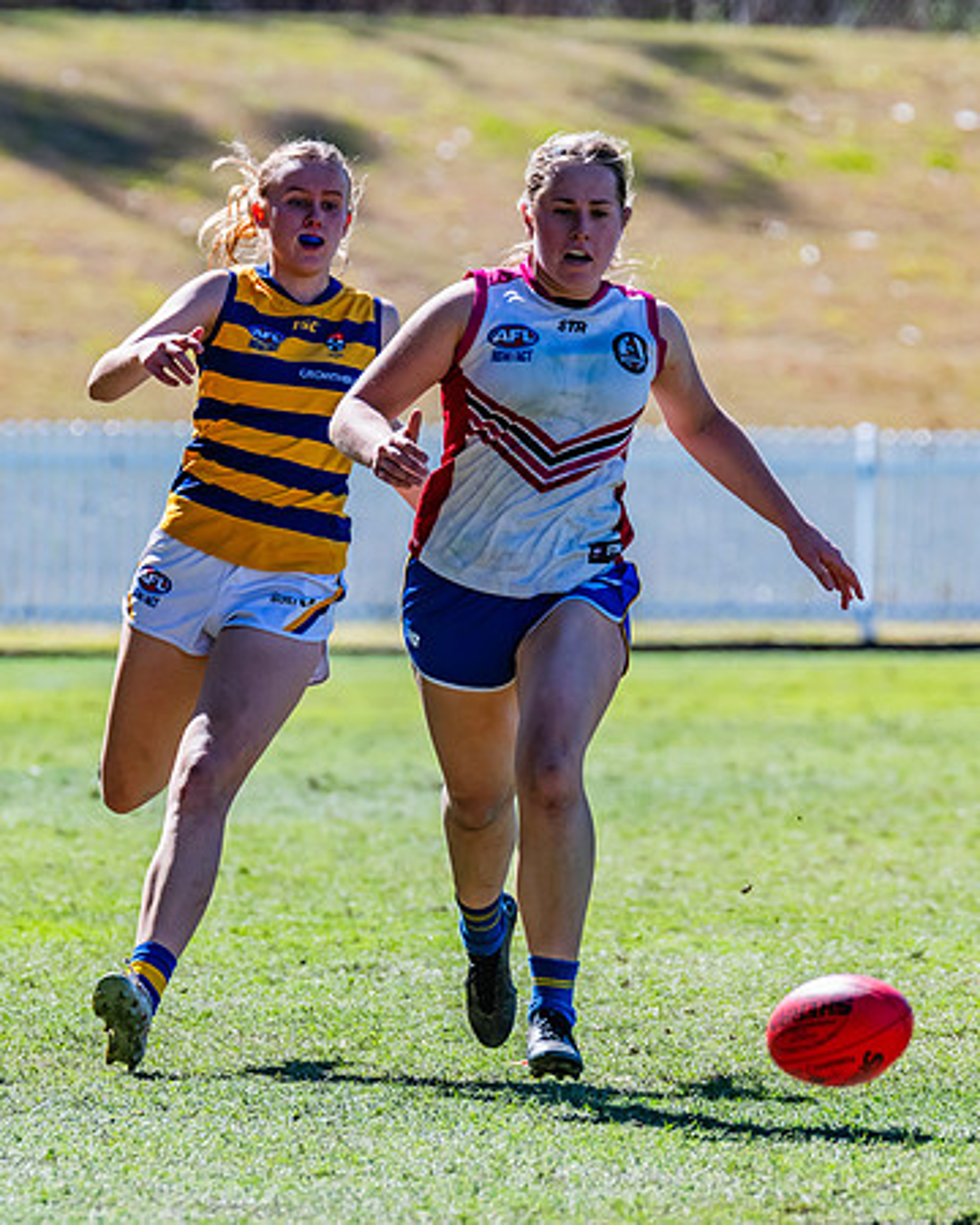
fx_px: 21007
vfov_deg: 3.3
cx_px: 624
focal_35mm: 579
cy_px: 592
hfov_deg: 2.7
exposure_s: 1/1600
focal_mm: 380
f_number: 7.1
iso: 800
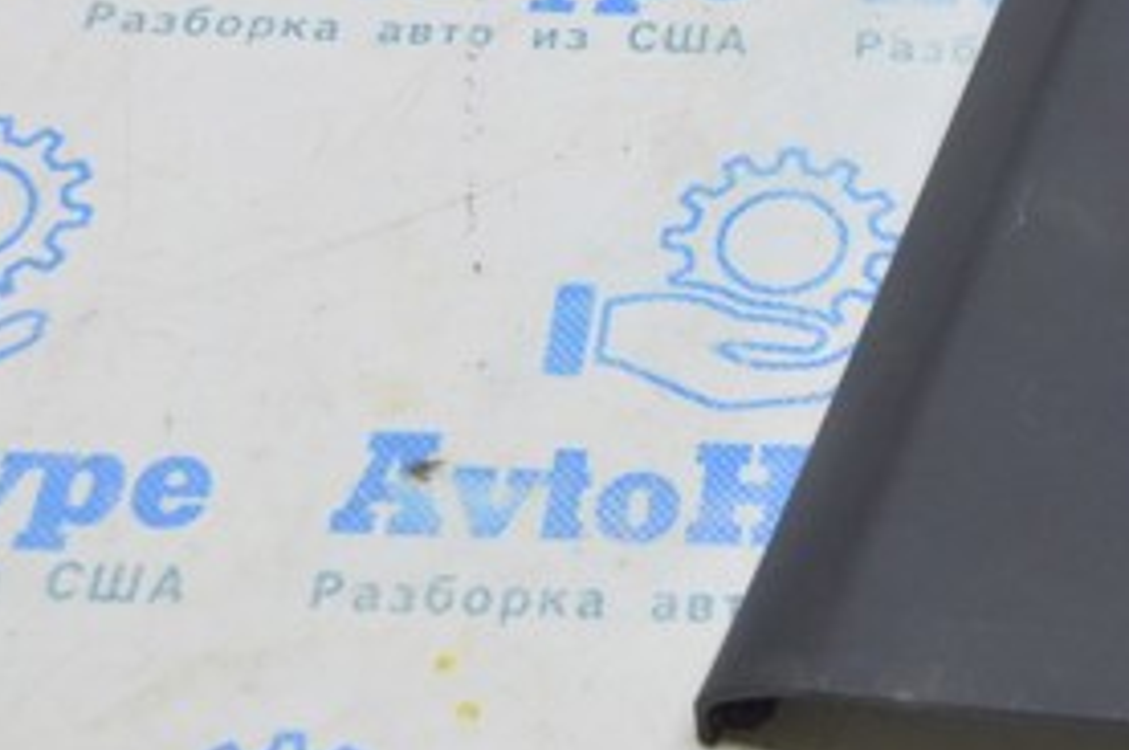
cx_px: 1141
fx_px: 2819
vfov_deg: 15.0
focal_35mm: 90
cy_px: 67
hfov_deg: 21.8
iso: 400
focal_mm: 26
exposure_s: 1/20
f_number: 5.6
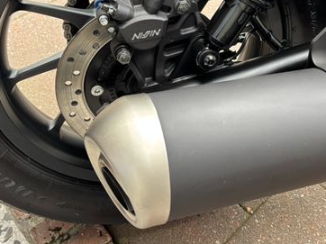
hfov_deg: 41.2
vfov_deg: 30.7
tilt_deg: -43.5
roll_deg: -0.7
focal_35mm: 46
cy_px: 48
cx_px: 182
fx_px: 433
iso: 100
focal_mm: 5.96
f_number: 1.6
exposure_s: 1/121
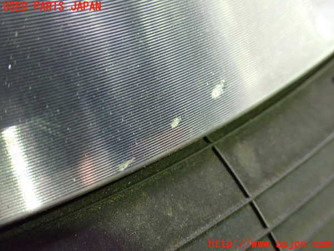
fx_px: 289
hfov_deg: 60.0
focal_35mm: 30
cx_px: 167
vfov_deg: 46.8
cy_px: 126
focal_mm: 5.4
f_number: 2.3
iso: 1000
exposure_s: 1/30
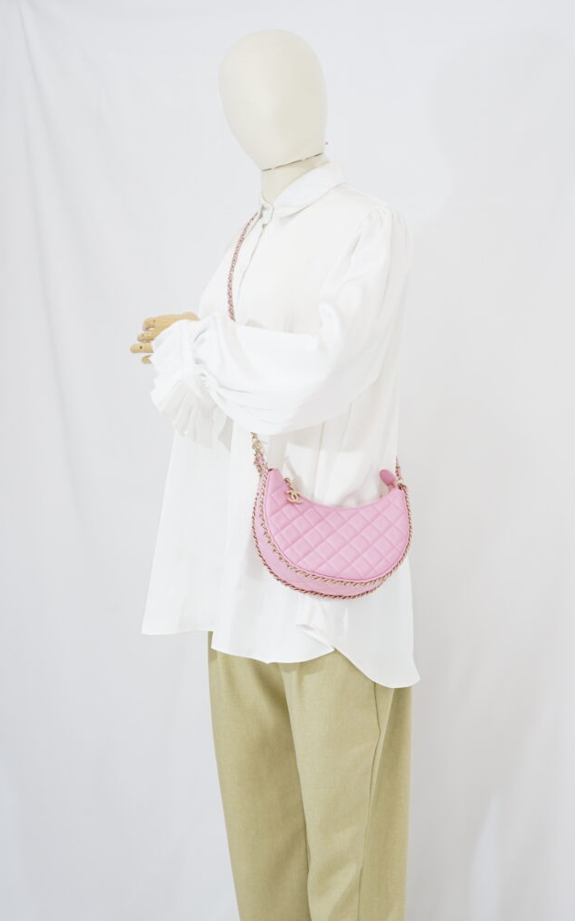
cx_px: 310
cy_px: 469
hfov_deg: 24.9
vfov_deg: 38.9
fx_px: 1305
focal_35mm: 52
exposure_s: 1/10
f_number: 6.3
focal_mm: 50
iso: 640
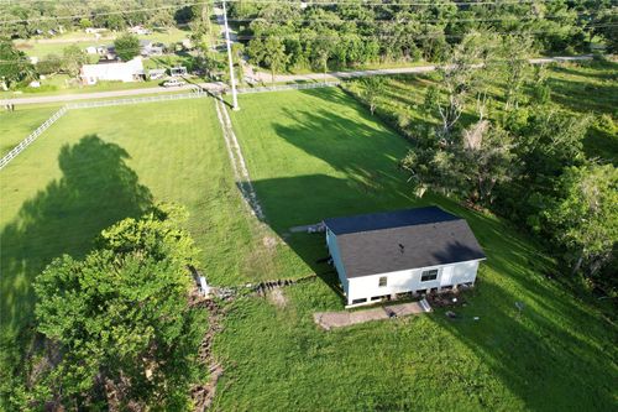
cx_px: 309
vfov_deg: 57.2
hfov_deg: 78.6
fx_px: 378
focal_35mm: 22
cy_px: 206
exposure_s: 1/500
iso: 120
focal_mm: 8.38
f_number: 2.8
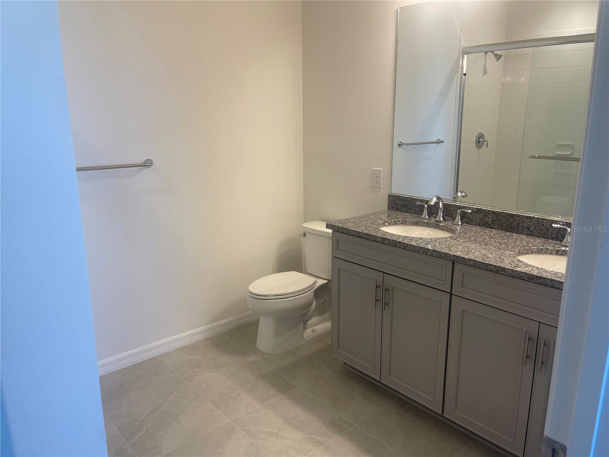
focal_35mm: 26
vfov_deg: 53.1
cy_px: 228
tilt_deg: -14.0
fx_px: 457
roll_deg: -0.7
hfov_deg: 67.3
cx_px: 304
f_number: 1.6
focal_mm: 5.1
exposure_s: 1/120
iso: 80
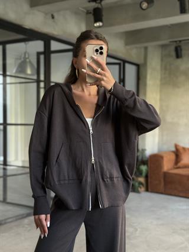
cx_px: 94
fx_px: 349
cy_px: 126
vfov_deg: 39.6
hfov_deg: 30.3
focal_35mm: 48
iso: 200
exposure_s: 1/60
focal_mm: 6.76
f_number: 1.78
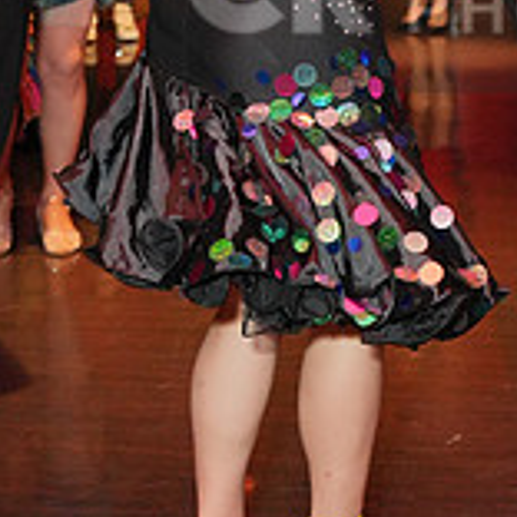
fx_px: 1656
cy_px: -17
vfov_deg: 17.3
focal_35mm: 98
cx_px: 608
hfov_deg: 17.0
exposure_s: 1/200
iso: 4000
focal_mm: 31
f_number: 4
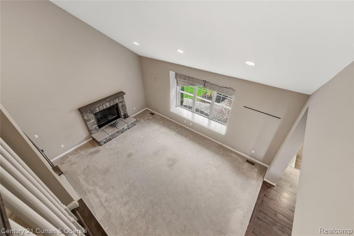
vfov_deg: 77.3
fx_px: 147
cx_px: 177
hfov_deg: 100.4
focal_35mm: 15
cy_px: 118
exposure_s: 1
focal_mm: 10
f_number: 8
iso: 1250
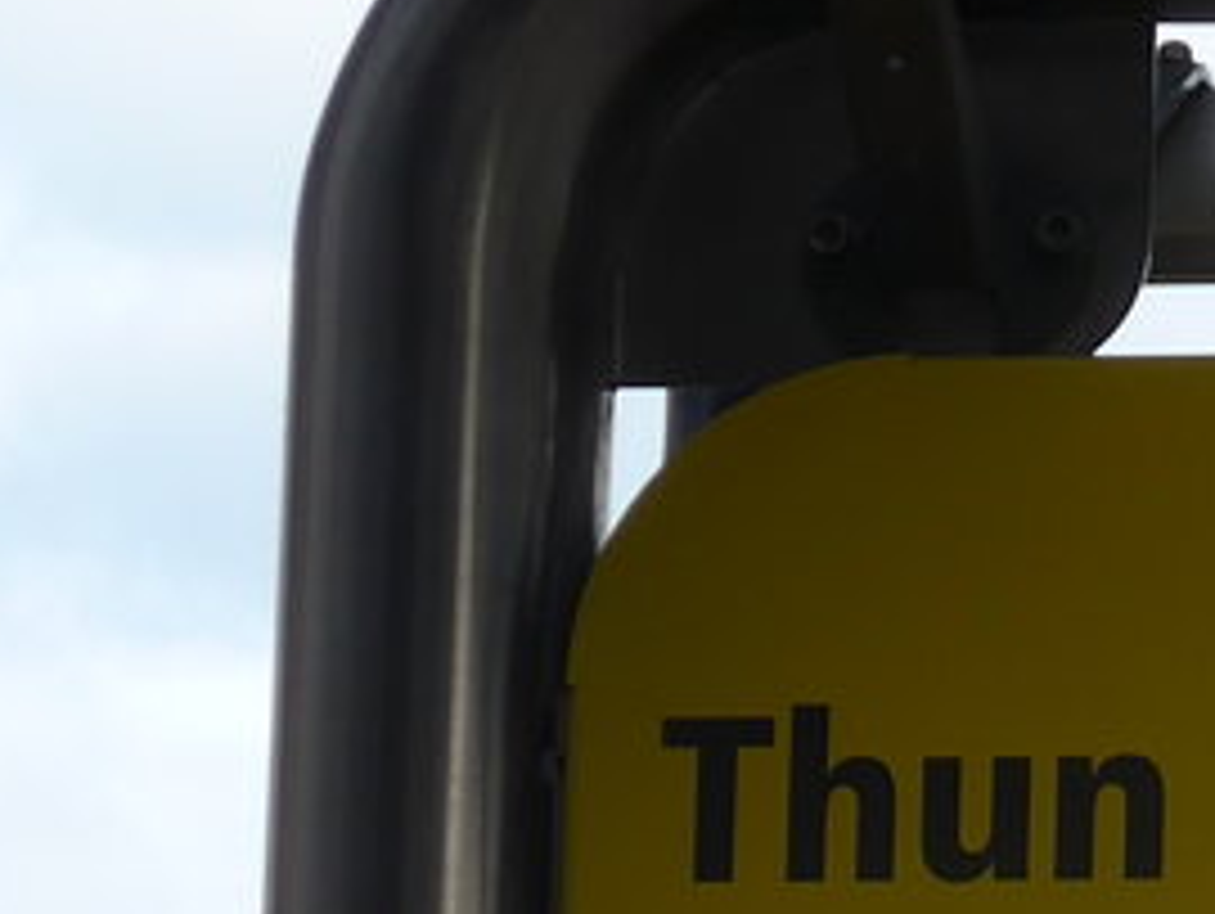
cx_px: 1926
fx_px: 12471
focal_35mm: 355
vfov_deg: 4.2
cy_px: 1198
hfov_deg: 5.5
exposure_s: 1/250
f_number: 4.4
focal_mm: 16
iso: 80
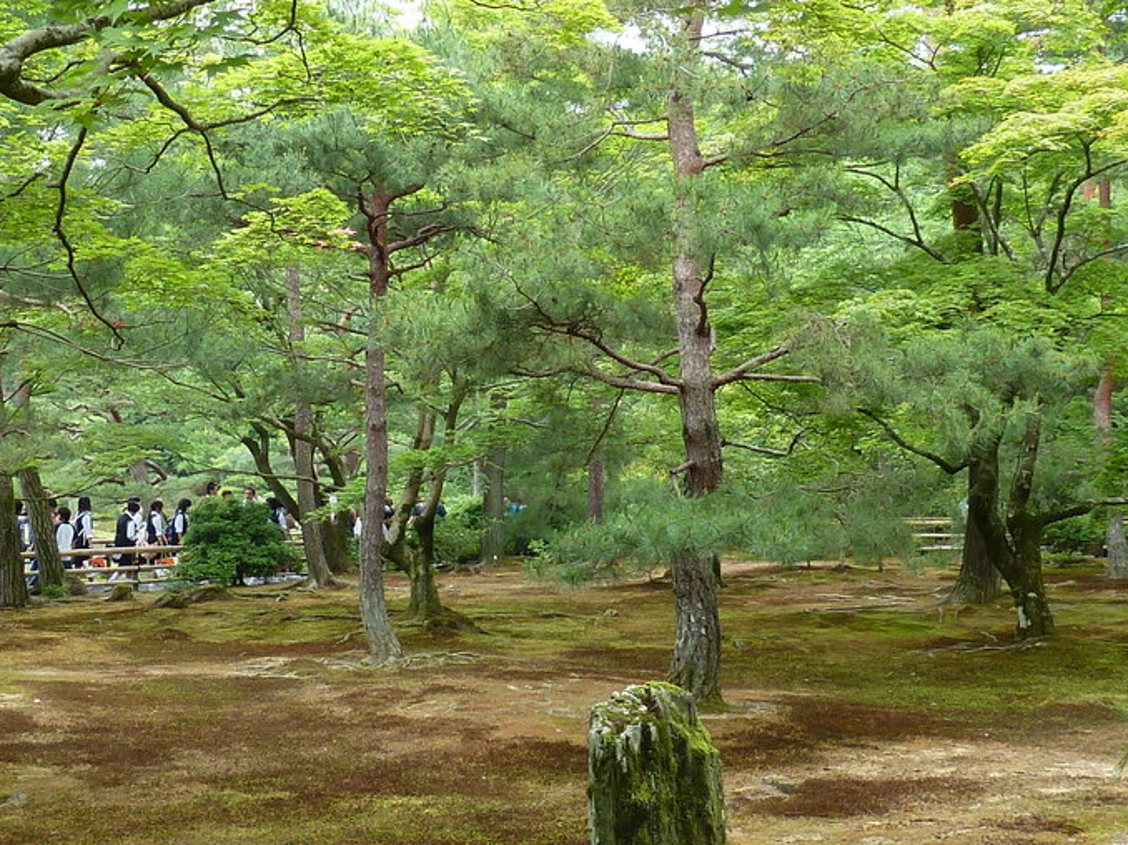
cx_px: 434
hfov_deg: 32.6
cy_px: 499
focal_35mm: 59
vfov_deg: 24.8
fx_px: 1922
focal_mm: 4.1
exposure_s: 1/40
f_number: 3.3
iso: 80
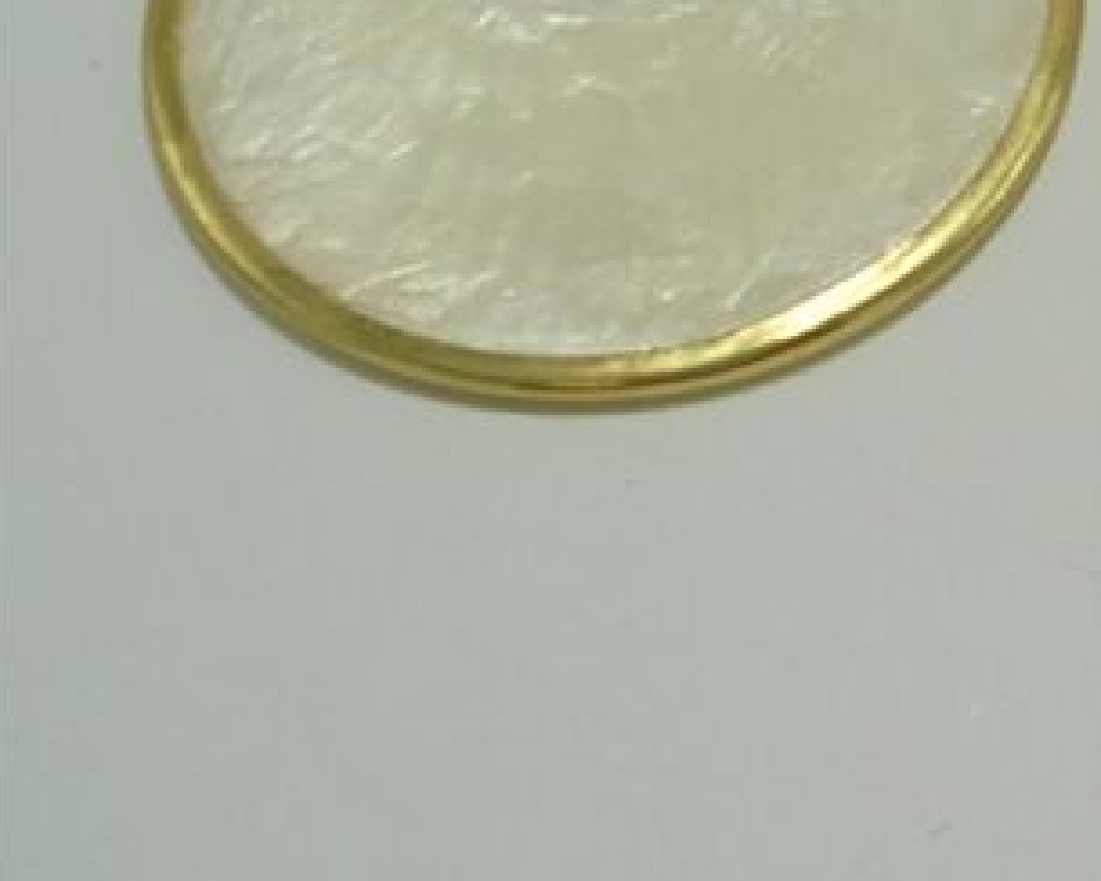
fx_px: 3193
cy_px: -318
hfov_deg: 18.8
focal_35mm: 98
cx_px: 1207
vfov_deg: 14.9
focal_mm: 6.1
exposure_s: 1/125
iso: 100
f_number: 4
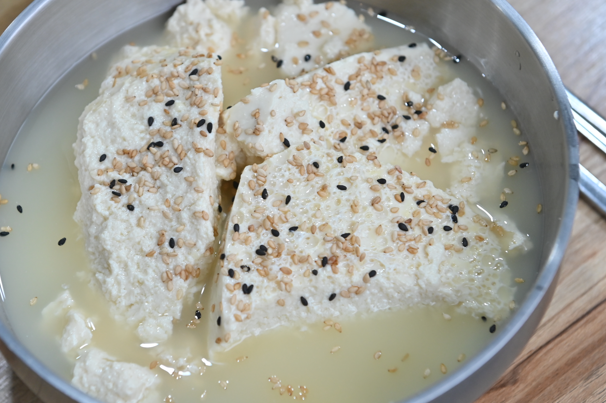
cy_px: 182
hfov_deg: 19.3
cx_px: 265
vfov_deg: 12.9
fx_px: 1783
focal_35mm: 106
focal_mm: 70
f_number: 5
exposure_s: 1/160
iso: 800
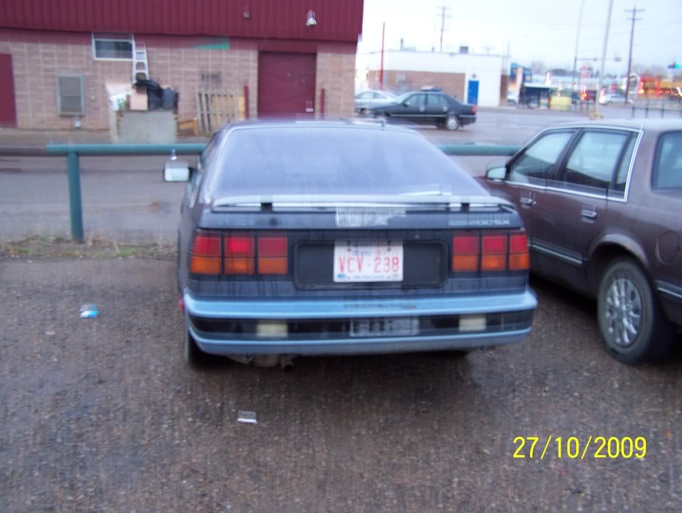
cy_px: 256
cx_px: 341
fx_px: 749
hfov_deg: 48.9
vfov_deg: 37.8
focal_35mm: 38
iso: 80
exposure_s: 1/2.5
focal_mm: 6.3
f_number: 2.8
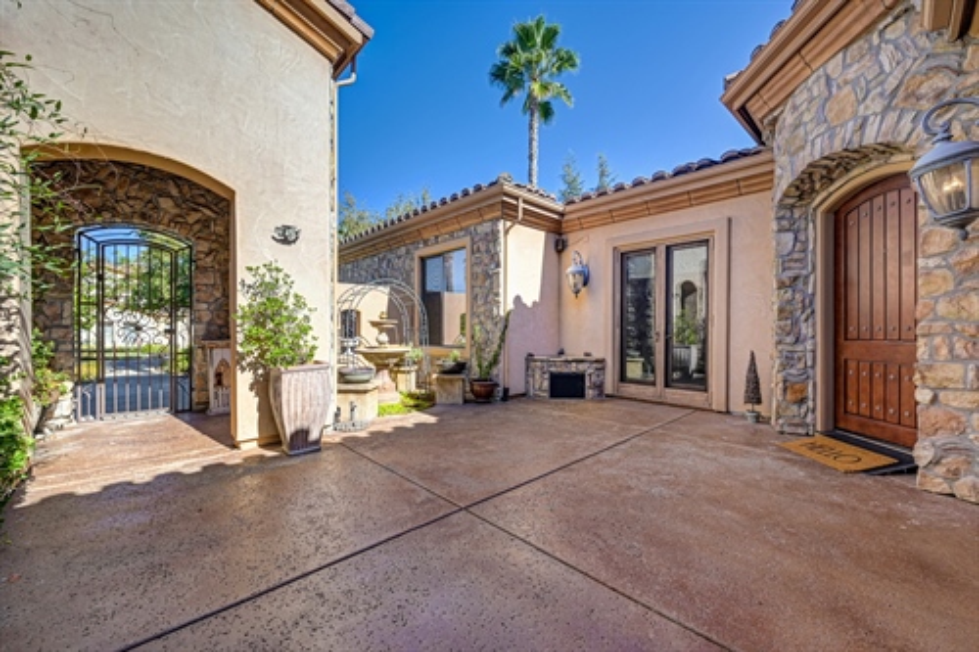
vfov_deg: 81.2
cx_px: 490
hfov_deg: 104.3
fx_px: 381
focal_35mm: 14
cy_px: 326
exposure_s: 1/1600
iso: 500
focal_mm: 14
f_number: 8
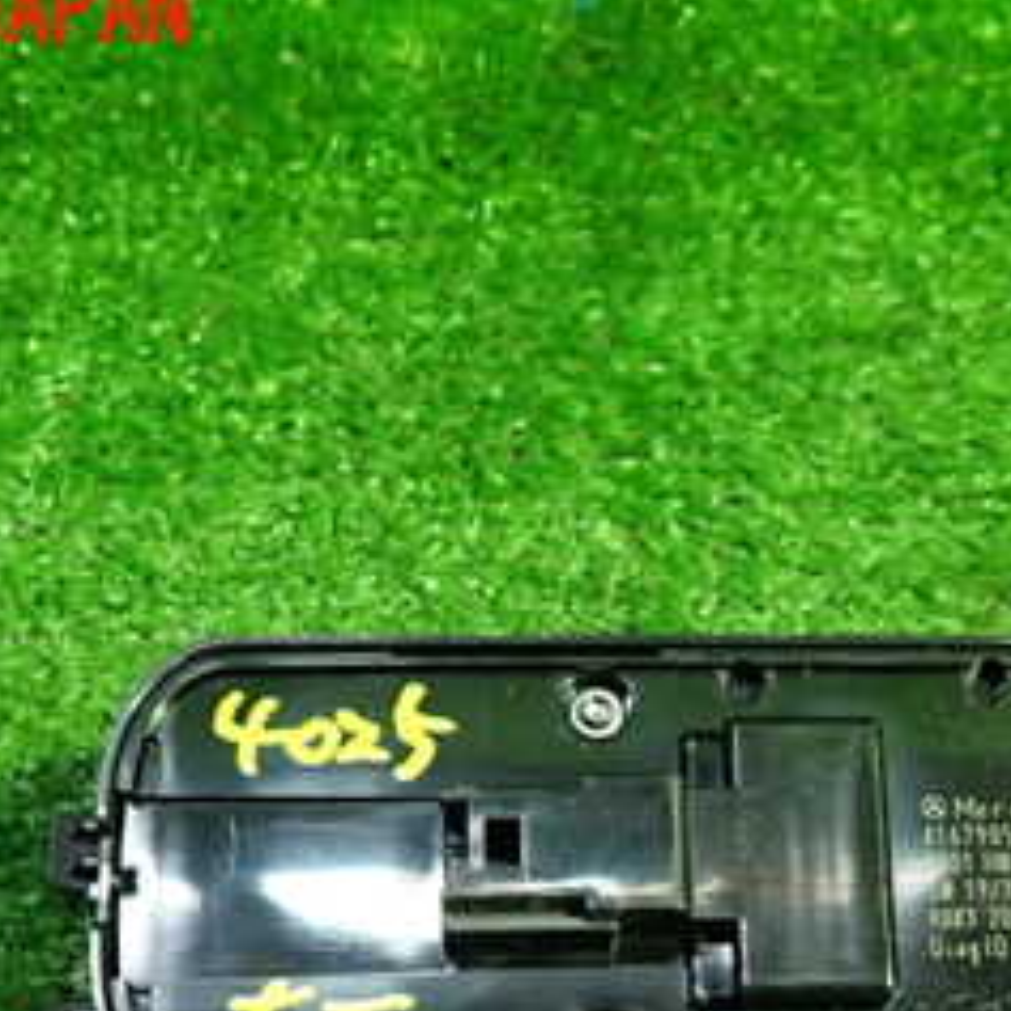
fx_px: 1850
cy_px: 921
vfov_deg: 29.2
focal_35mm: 56
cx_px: 695
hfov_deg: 30.3
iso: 250
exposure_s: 1/30
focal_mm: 4.5
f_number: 2
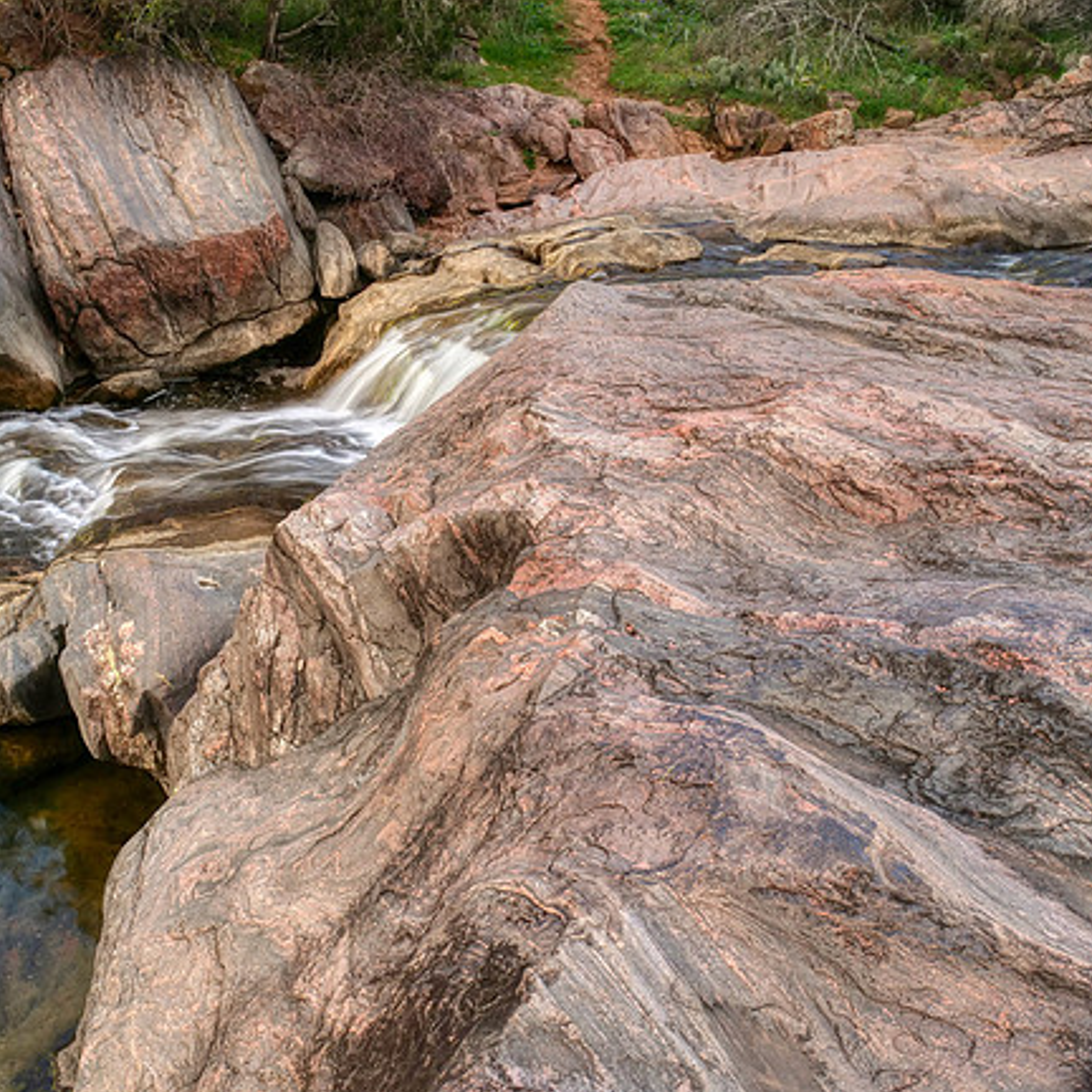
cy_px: 547
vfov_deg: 43.9
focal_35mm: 38
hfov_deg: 43.4
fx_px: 1356
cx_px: 387
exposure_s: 1/8
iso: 200
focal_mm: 16
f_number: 9
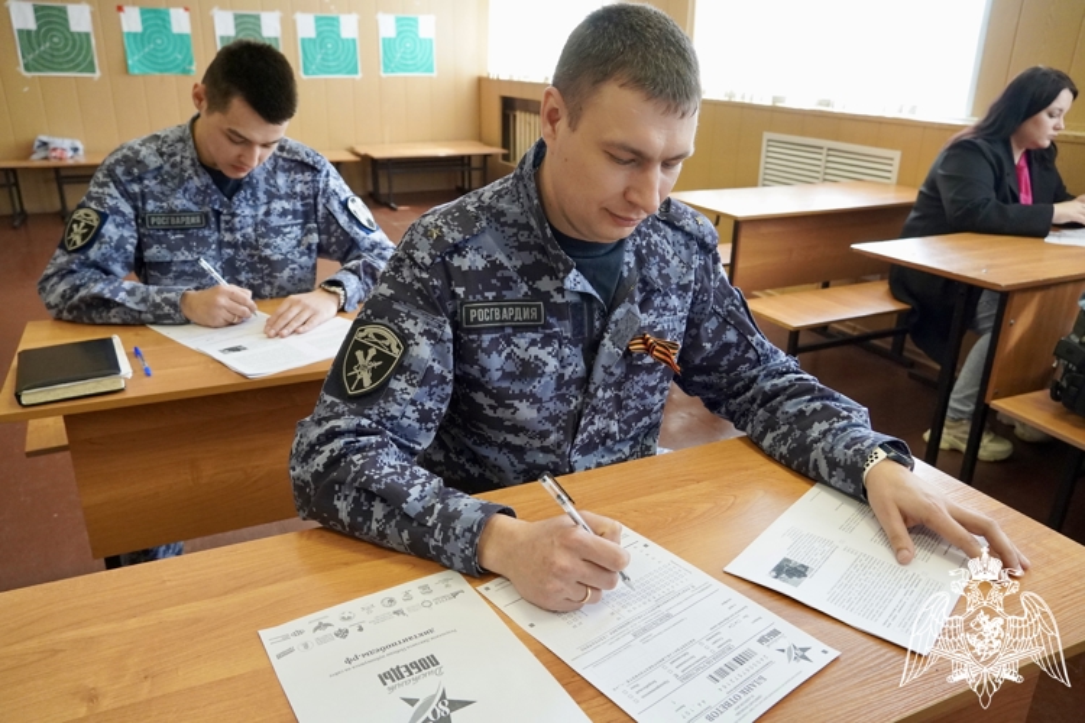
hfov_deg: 67.4
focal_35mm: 27
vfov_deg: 47.9
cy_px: 362
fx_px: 814
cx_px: 542
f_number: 4
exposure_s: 1/160
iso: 2000
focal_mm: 18
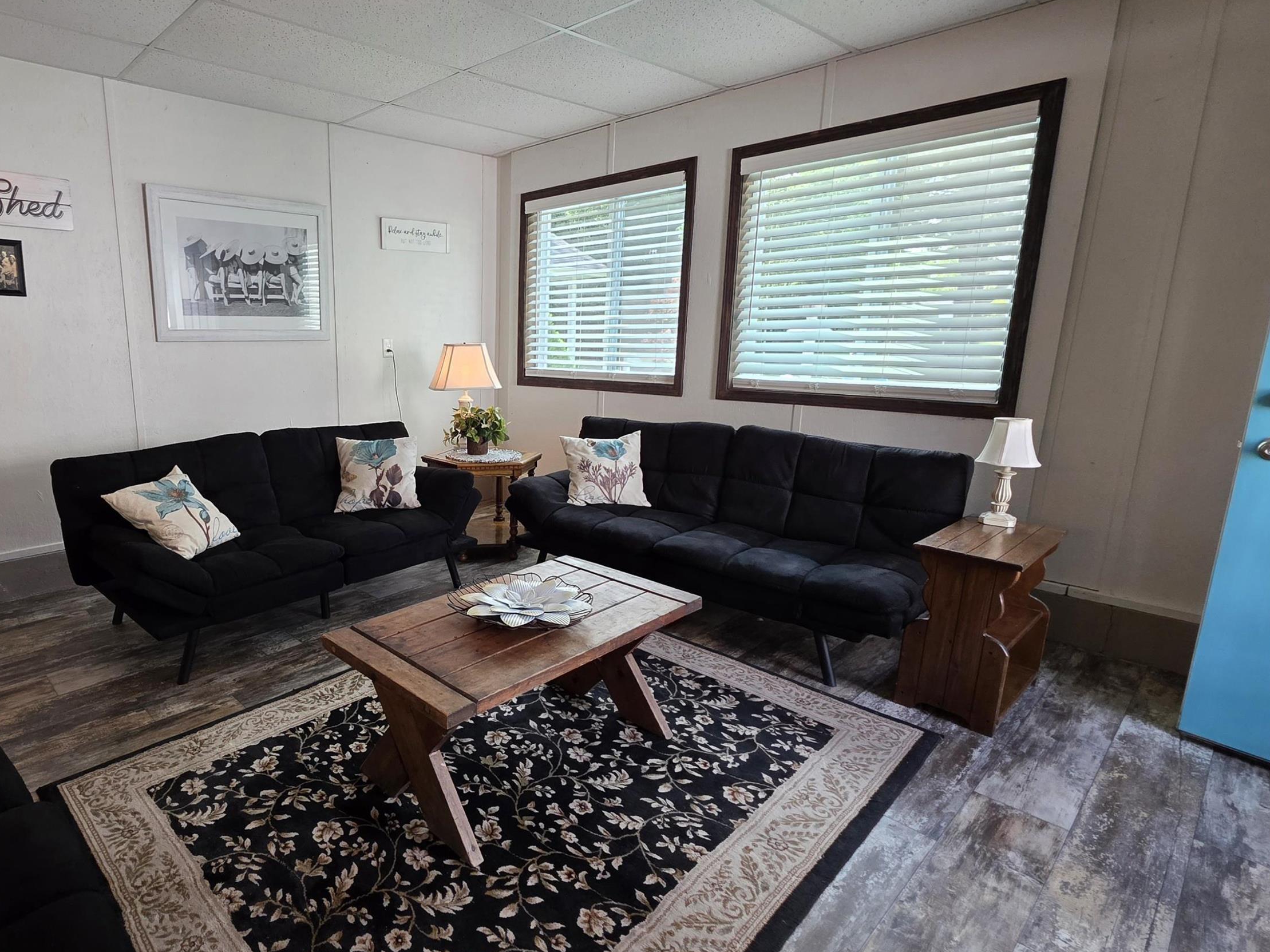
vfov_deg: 71.6
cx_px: 445
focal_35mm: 18
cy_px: 481
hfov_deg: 85.3
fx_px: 660
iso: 200
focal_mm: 2.2
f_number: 1.9
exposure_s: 1/120
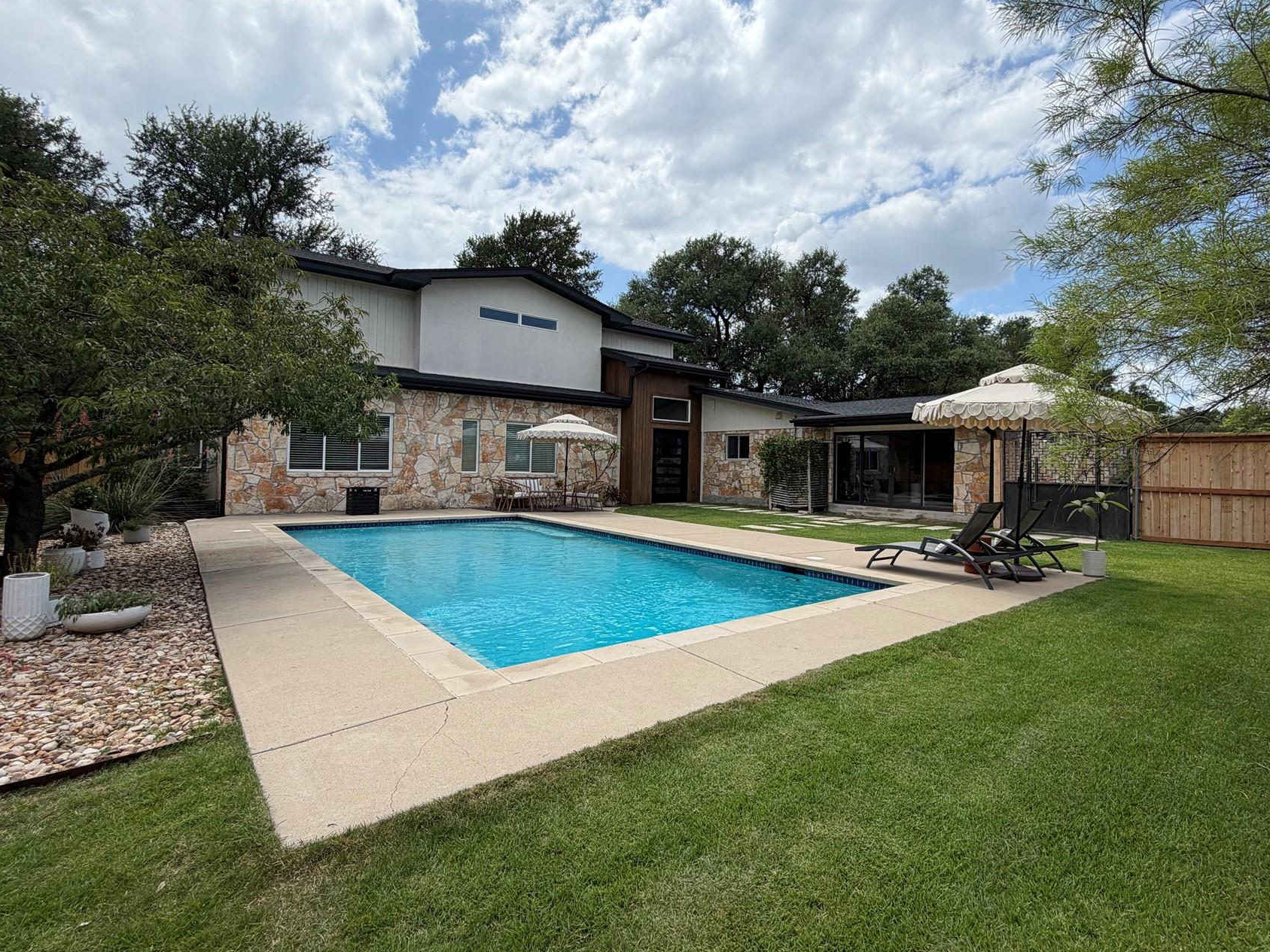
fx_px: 624
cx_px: 708
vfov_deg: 74.7
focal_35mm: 17
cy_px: 454
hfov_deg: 90.6
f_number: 2.2
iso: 20
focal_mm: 2.22
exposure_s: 1/1235
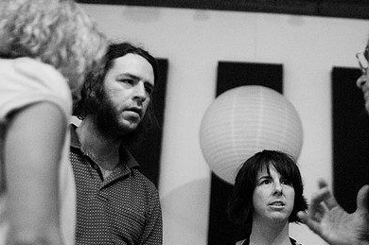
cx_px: 265
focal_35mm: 67
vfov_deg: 20.3
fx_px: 686
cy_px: 124
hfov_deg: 29.7
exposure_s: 1/50
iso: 1600
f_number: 1.4
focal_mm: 30
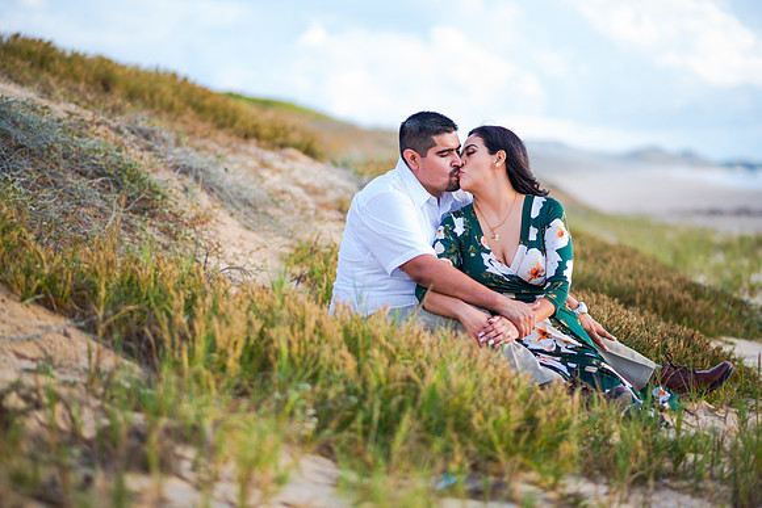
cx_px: 381
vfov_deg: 16.1
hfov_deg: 23.9
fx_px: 1800
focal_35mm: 85
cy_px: 254
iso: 64
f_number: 1.8
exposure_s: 1/400
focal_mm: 85
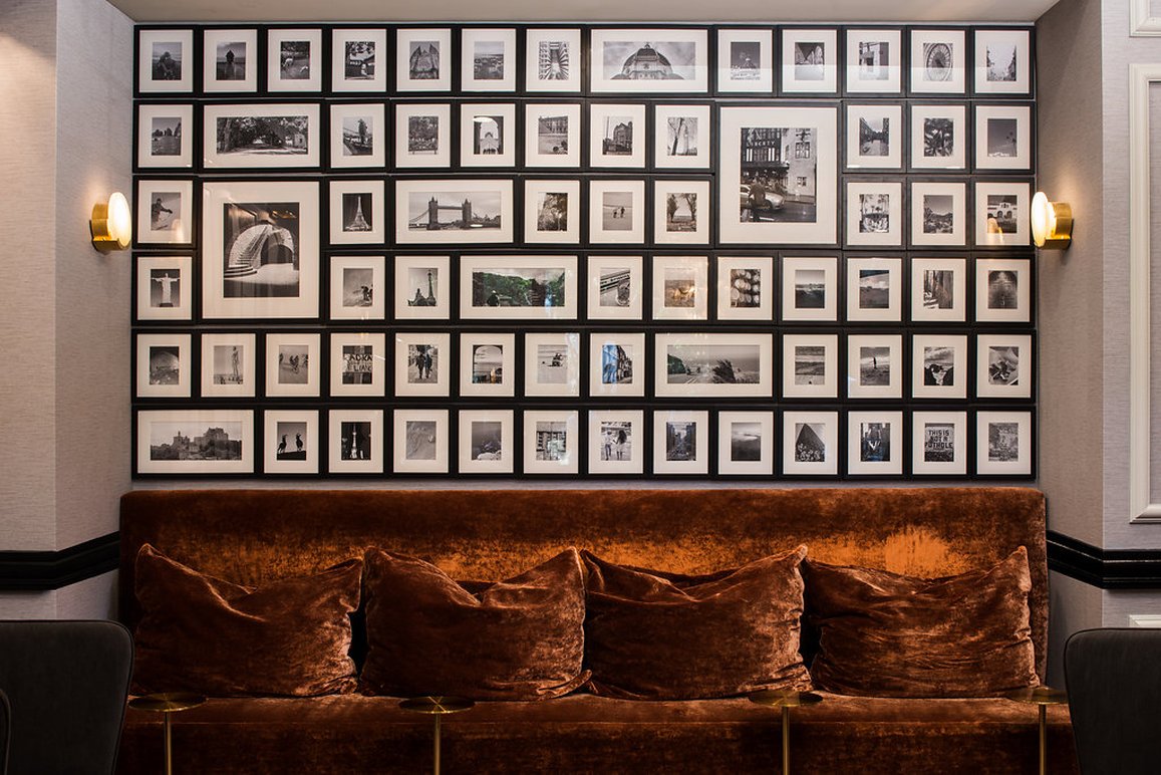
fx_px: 1452
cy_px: 388
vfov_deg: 29.9
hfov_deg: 43.6
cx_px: 580
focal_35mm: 45
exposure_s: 1/3
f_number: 11
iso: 400
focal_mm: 45
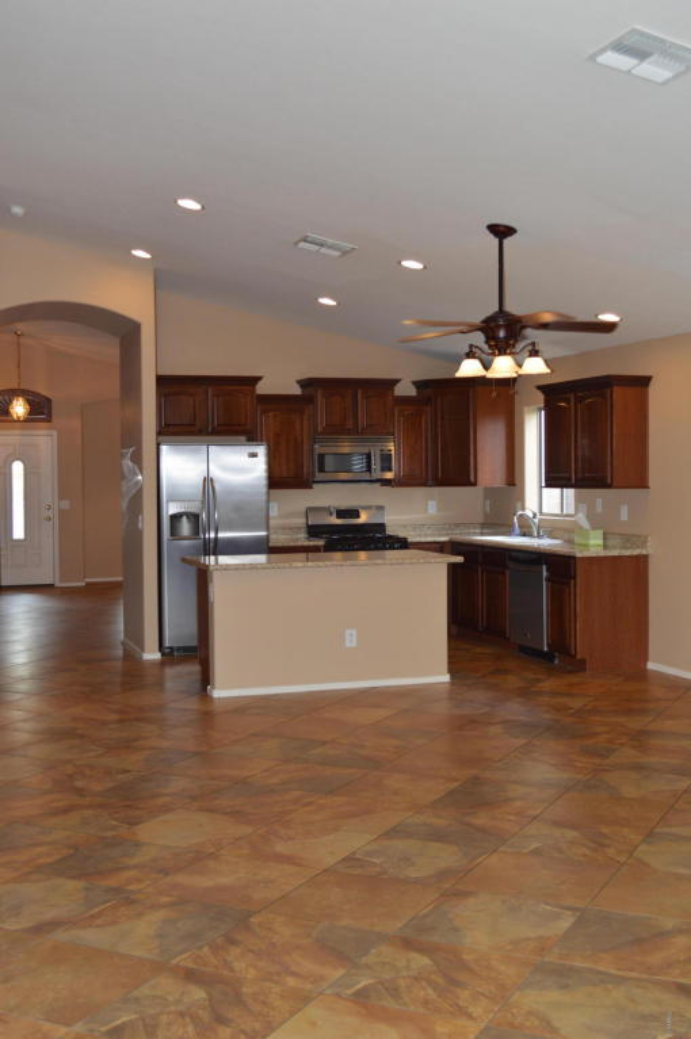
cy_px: 520
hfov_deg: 31.8
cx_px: 346
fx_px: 1211
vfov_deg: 46.4
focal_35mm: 42
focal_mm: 28
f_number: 4.5
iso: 400
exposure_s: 1/60
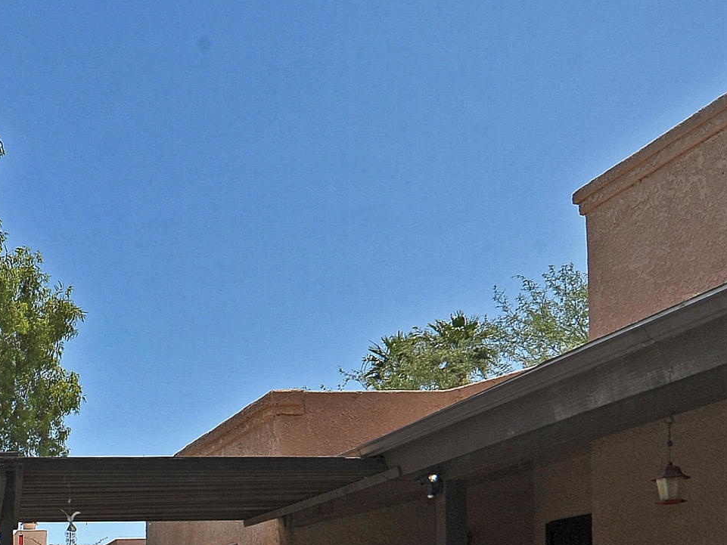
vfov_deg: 24.5
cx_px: -193
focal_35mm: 54
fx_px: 1134
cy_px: 650
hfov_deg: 29.4
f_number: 11
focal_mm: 18
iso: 200
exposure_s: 1/320
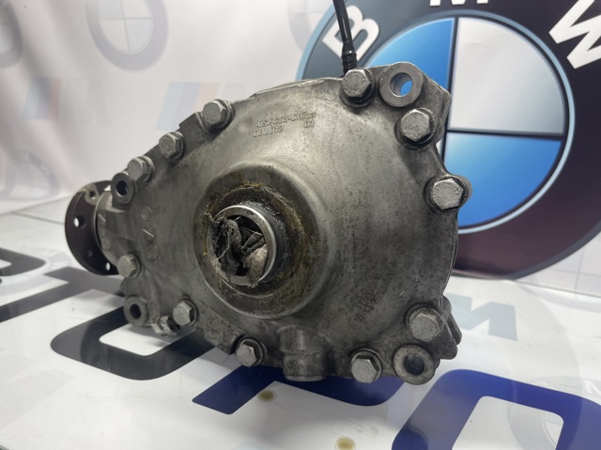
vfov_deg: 54.8
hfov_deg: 69.4
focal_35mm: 25
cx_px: 300
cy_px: 225
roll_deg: -0.5
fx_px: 434
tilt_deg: -18.5
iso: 80
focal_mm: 5.1
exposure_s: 1/100
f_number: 1.6
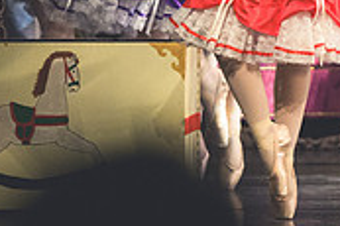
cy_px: -112
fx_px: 9473
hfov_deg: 2.1
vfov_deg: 1.4
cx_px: 214
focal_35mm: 1004
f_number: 2.8
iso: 2500
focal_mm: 200
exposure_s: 1/400
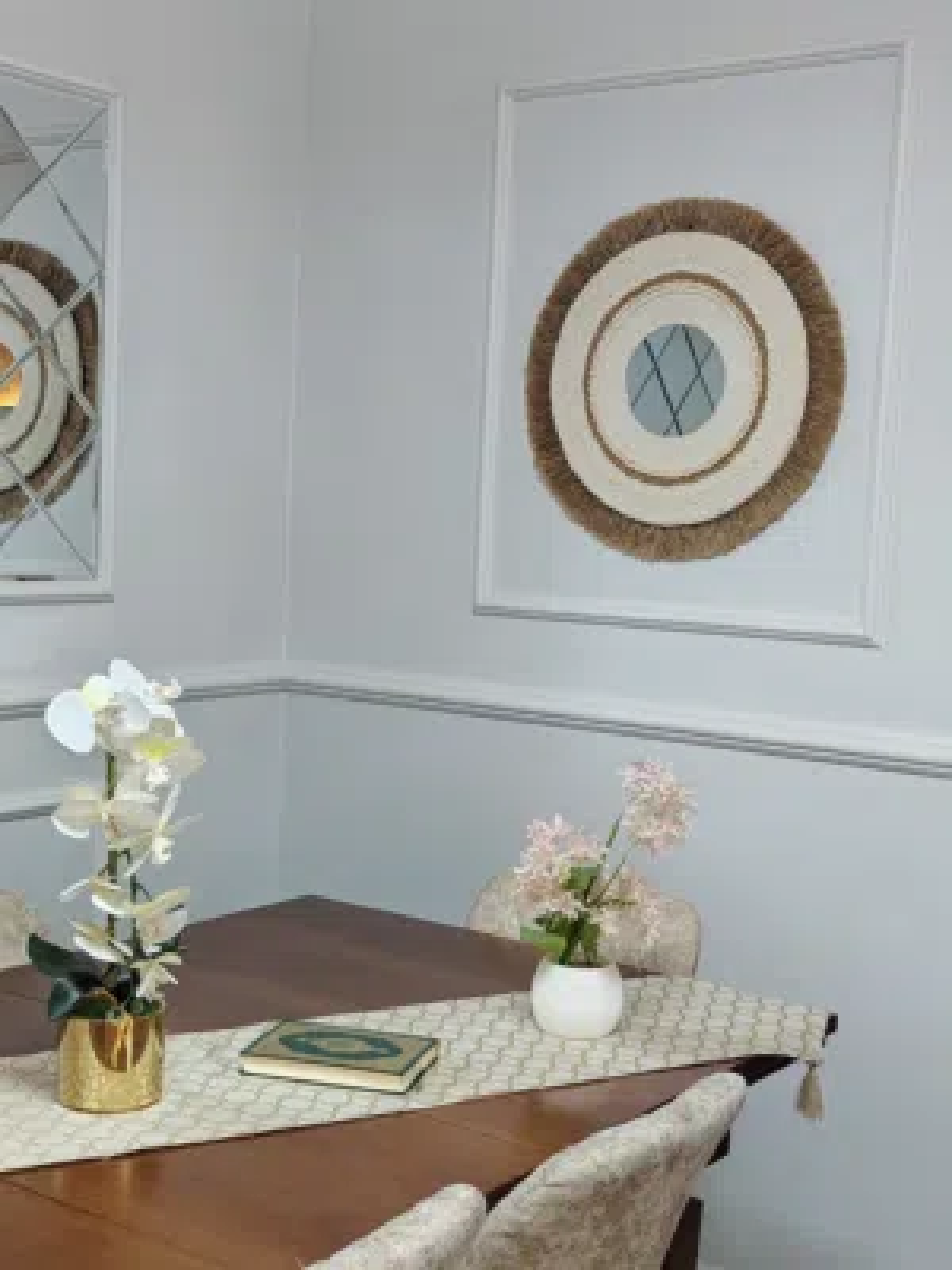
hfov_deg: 30.9
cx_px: 476
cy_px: 635
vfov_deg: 40.4
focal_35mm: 47
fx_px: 1723
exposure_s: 1/33.3
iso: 747
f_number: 1.75
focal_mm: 5.25
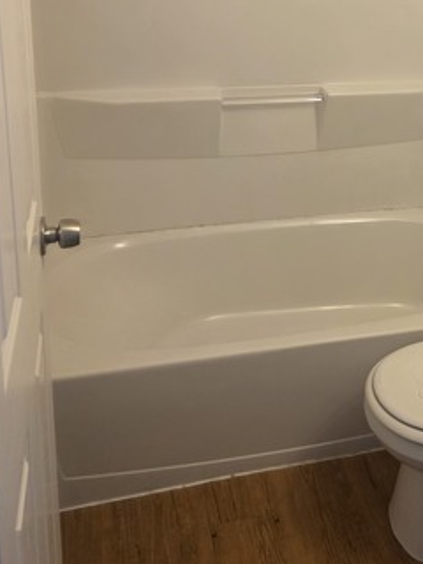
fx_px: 782
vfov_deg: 37.3
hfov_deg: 29.3
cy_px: 68
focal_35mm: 48
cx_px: 360
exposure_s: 1/120
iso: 400
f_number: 1.7
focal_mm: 6.3
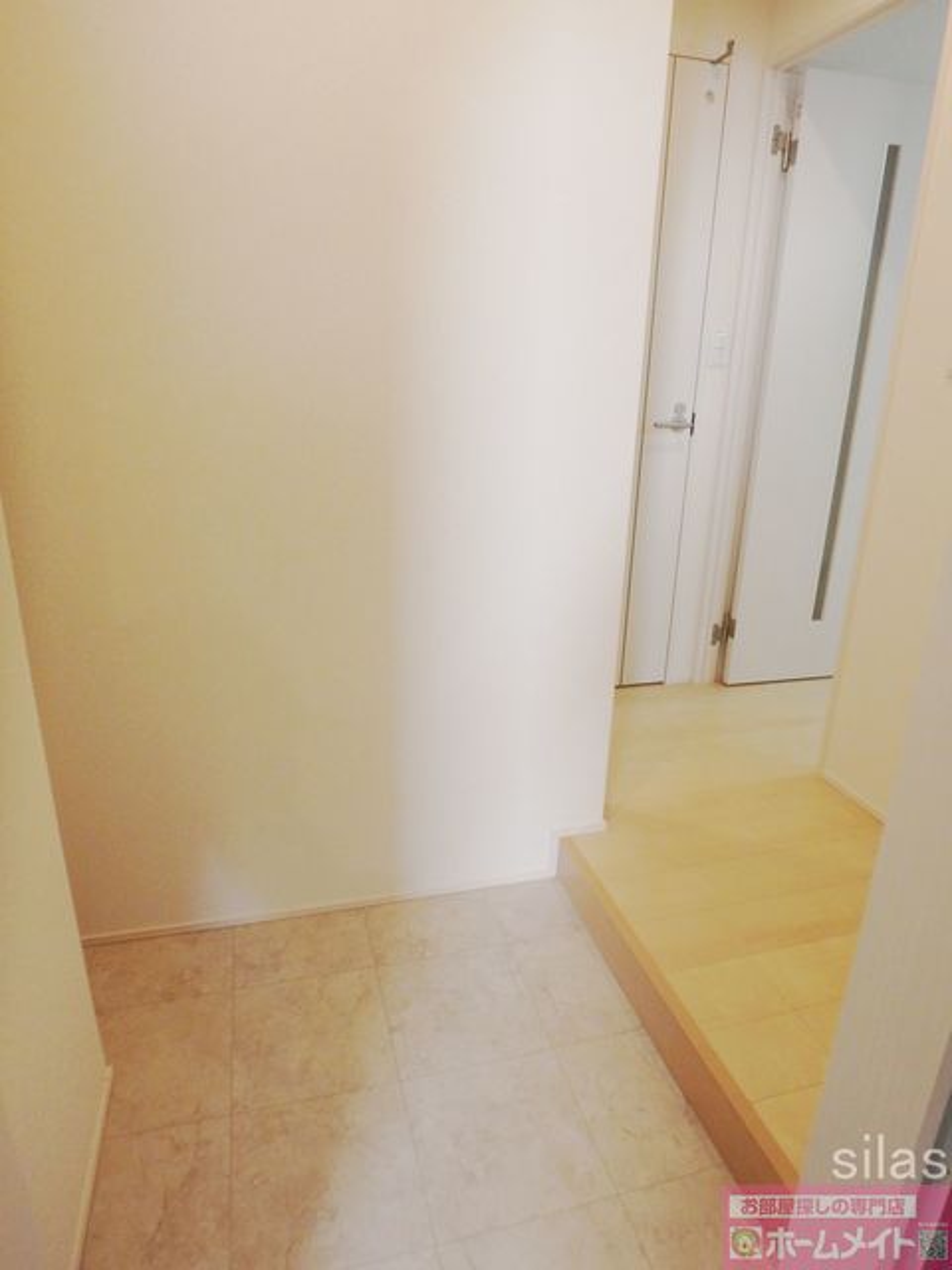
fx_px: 770
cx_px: 476
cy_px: 635
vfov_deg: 79.0
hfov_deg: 63.4
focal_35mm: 21
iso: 200
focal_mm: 3.7
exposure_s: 1/40
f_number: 3.5
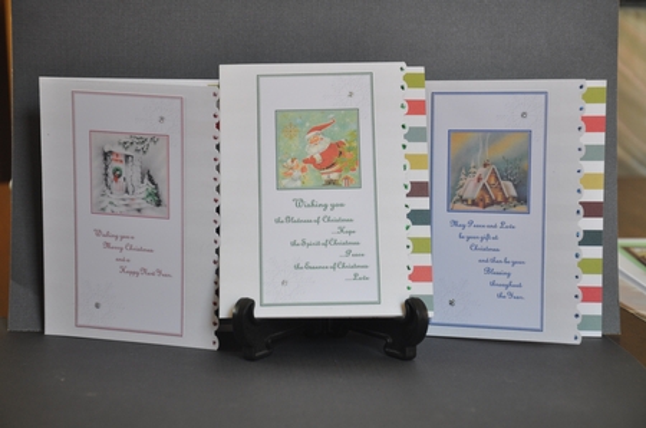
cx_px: 323
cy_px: 214
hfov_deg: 23.4
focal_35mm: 87
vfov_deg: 15.6
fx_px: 1558
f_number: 5
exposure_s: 1/60
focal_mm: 58
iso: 560
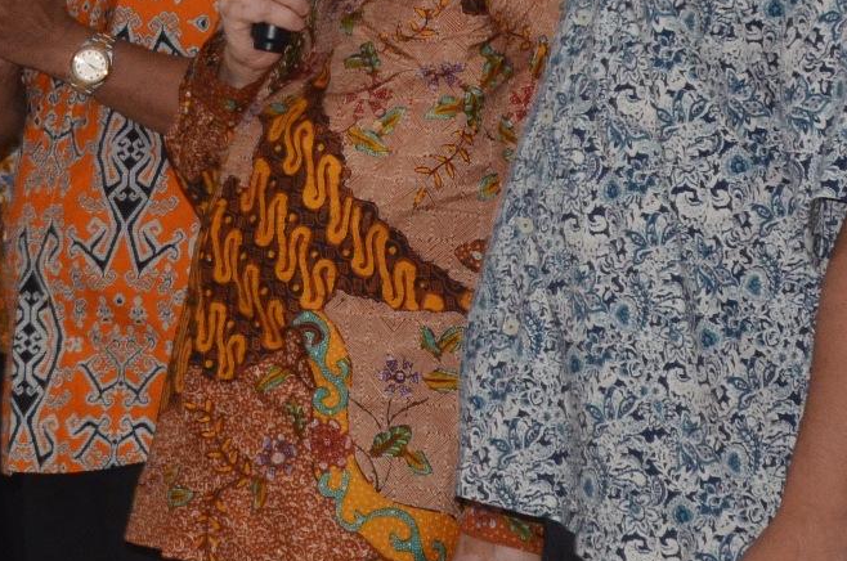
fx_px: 7655
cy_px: -338
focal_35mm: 326
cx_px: 229
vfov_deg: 4.2
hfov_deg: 6.3
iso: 800
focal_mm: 58
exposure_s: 1/60
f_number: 5
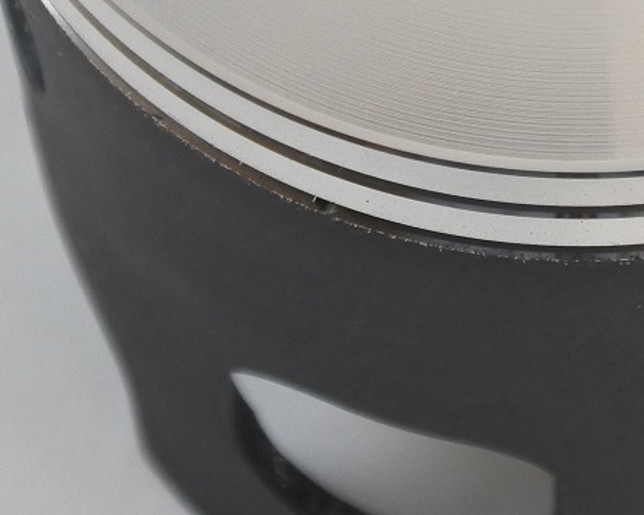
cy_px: -181
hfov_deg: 10.5
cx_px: 577
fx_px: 3488
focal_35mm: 183
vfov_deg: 8.3
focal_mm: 17.2
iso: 400
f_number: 4.5
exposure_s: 1/125
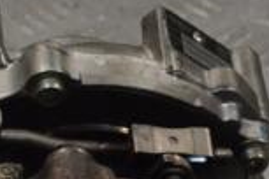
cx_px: -67
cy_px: 281
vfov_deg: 4.2
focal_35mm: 323
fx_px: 2413
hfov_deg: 6.3
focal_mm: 55
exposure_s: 1/400
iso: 3200
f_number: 10
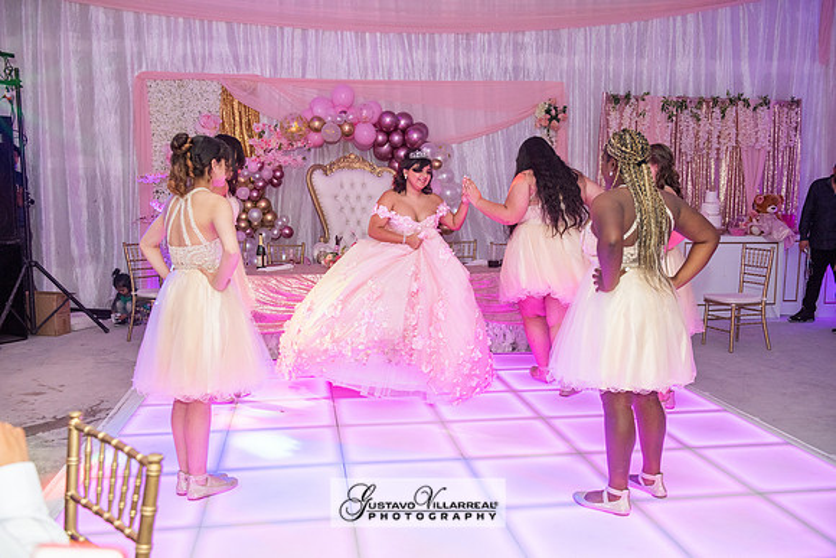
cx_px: 418
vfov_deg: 41.1
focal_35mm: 32
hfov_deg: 58.7
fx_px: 743
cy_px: 279
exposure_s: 1/160
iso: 1250
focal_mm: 32
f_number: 4
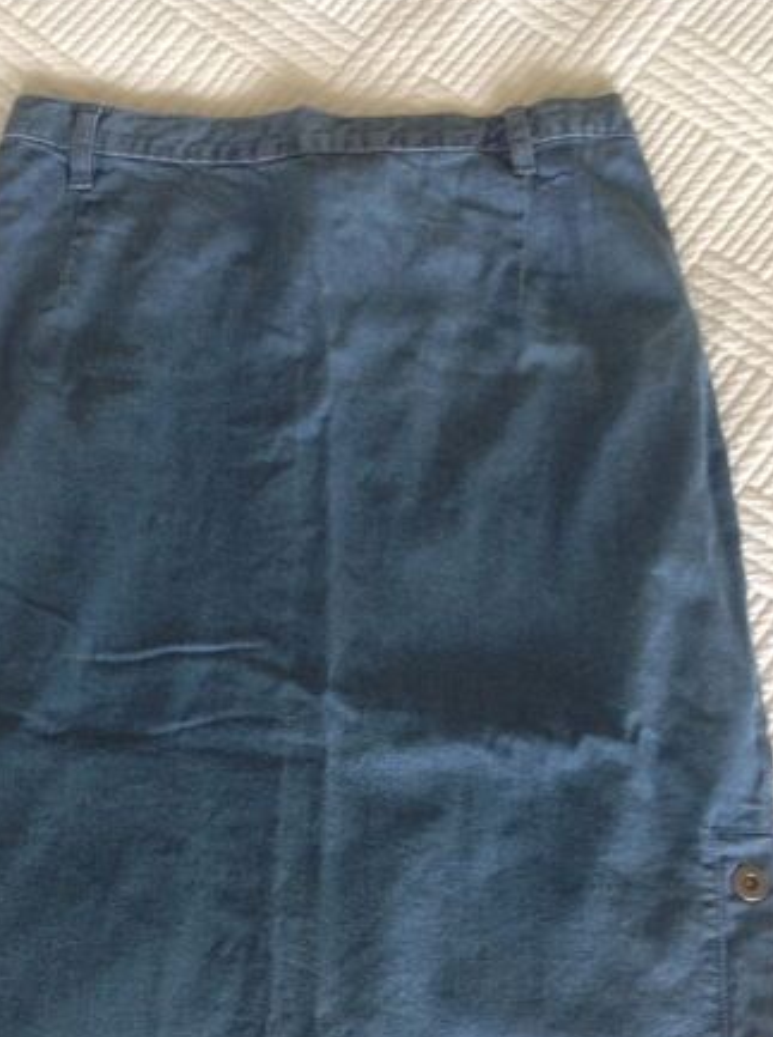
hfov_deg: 27.8
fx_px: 1554
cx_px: 287
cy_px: 734
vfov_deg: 36.3
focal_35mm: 52
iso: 80
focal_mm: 4.28
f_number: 2.4
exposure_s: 1/15
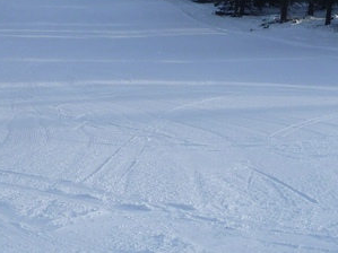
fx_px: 869
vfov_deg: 16.3
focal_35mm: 89
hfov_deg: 22.0
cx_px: 133
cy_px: 15
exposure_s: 1/800
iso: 100
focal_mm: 4.7
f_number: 3.3
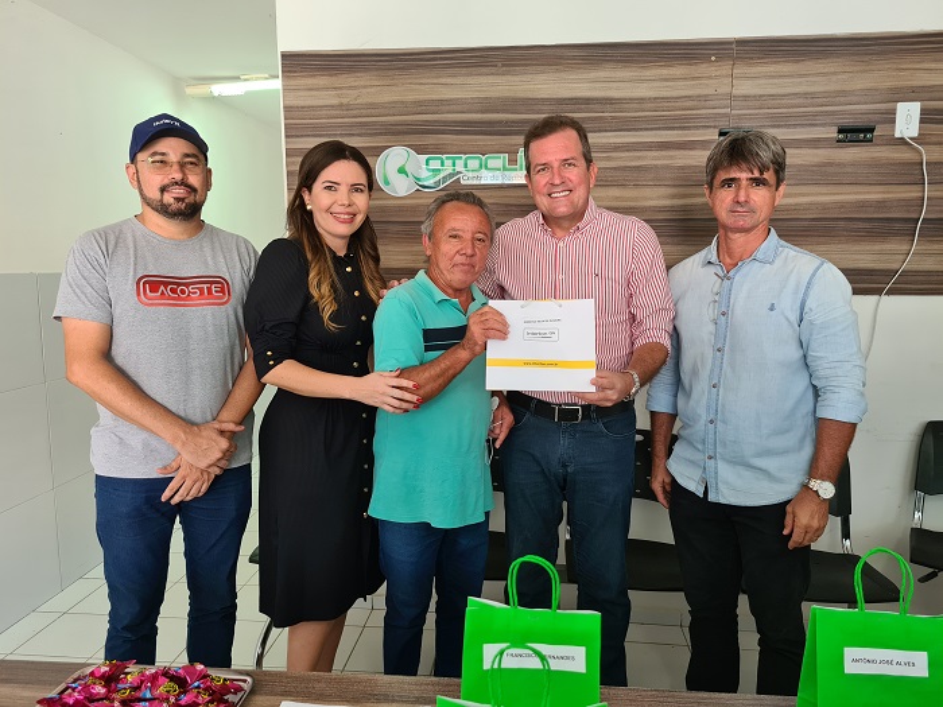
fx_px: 708
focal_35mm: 26
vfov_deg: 53.1
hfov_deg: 67.3
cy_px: 354
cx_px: 472
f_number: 1.8
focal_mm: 5.4
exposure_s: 1/60
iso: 200
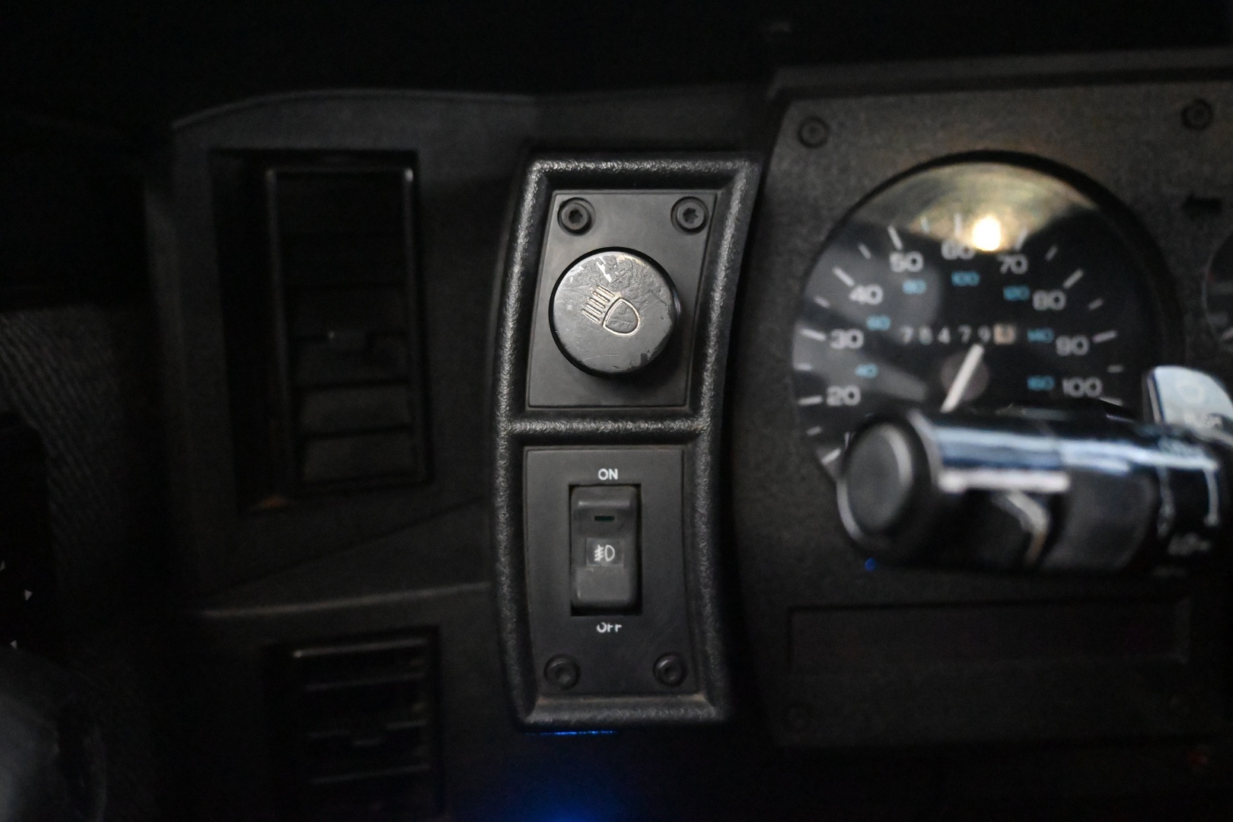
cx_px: 616
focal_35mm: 32
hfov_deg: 58.3
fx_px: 1104
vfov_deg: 40.8
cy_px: 411
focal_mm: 21.5
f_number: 4
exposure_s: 1/30
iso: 18000
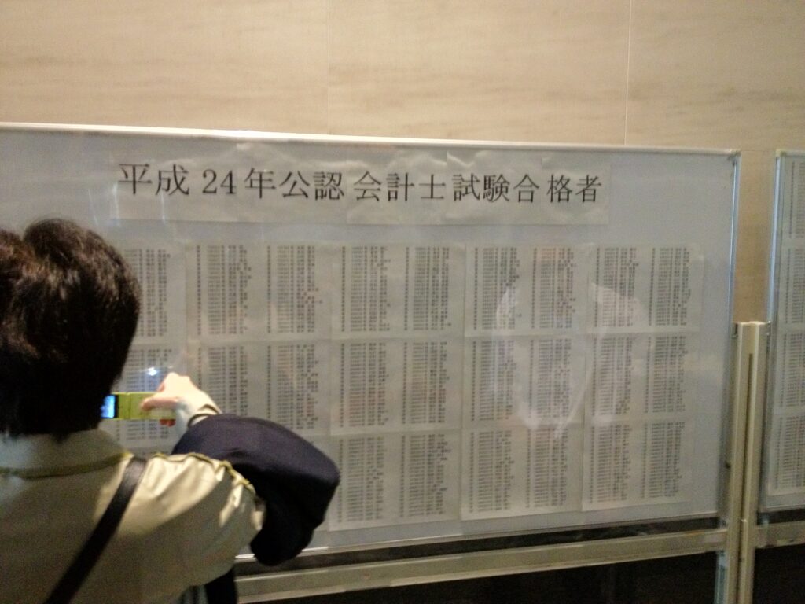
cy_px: 302
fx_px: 814
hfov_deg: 52.6
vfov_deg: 40.7
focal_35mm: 35
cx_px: 402
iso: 500
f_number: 2.4
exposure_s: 1/15
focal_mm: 4.28
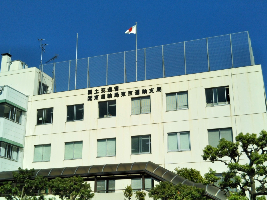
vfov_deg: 46.8
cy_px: 100
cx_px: 134
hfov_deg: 60.0
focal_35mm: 30
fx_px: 231
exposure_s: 1/1924
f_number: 2.2
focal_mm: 4
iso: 28
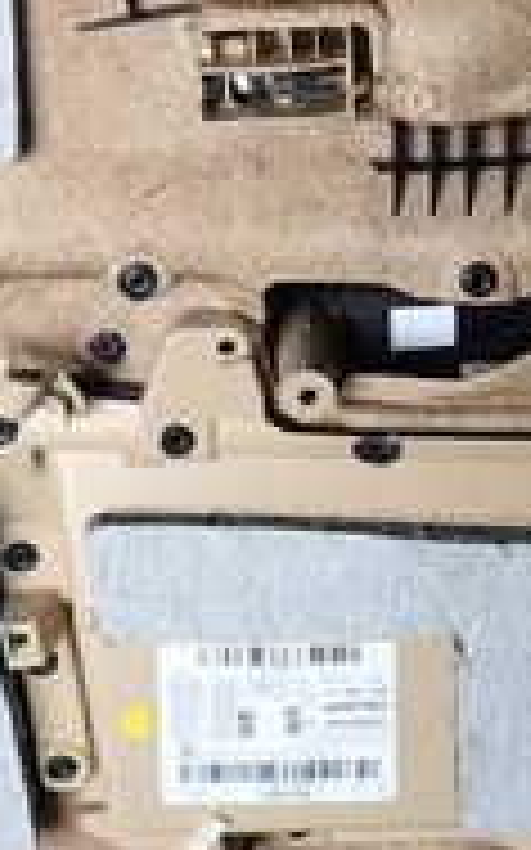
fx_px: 2340
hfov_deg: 12.9
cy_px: 328
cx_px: 328
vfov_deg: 20.6
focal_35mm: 101
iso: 100
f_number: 2.3
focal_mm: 5.4
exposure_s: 1/160
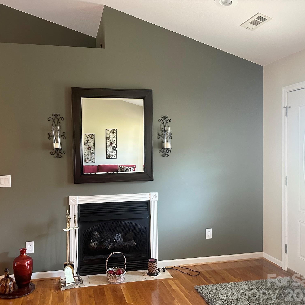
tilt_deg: -1.2
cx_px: 126
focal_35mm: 29
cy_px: 156
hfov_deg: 55.3
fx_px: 289
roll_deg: -0.3
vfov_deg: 55.6
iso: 400
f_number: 1.78
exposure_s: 1/60
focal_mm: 6.86
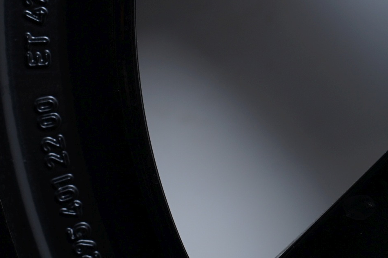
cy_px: 133
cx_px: 54
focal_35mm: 101
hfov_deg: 19.9
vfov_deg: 13.5
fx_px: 1088
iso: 250
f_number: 7.1
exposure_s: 1/125
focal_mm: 50
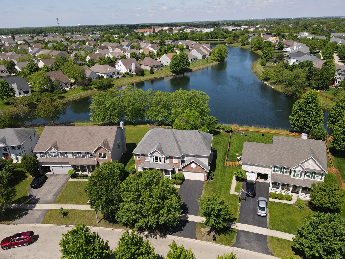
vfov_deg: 56.8
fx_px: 239
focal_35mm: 24
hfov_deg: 71.6
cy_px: 130
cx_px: 172
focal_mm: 4.5
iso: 100
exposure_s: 1/725
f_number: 2.8
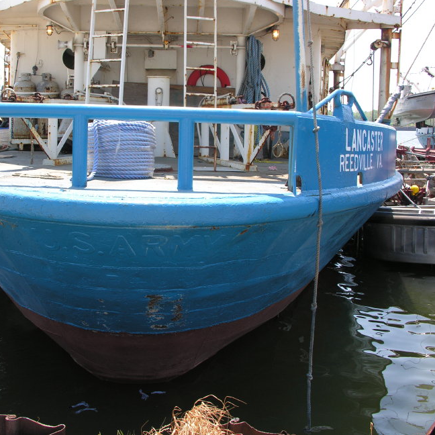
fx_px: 597
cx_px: 153
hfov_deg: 39.7
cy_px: 214
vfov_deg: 40.0
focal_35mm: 42
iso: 50
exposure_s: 1/141
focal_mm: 8.9
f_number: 5
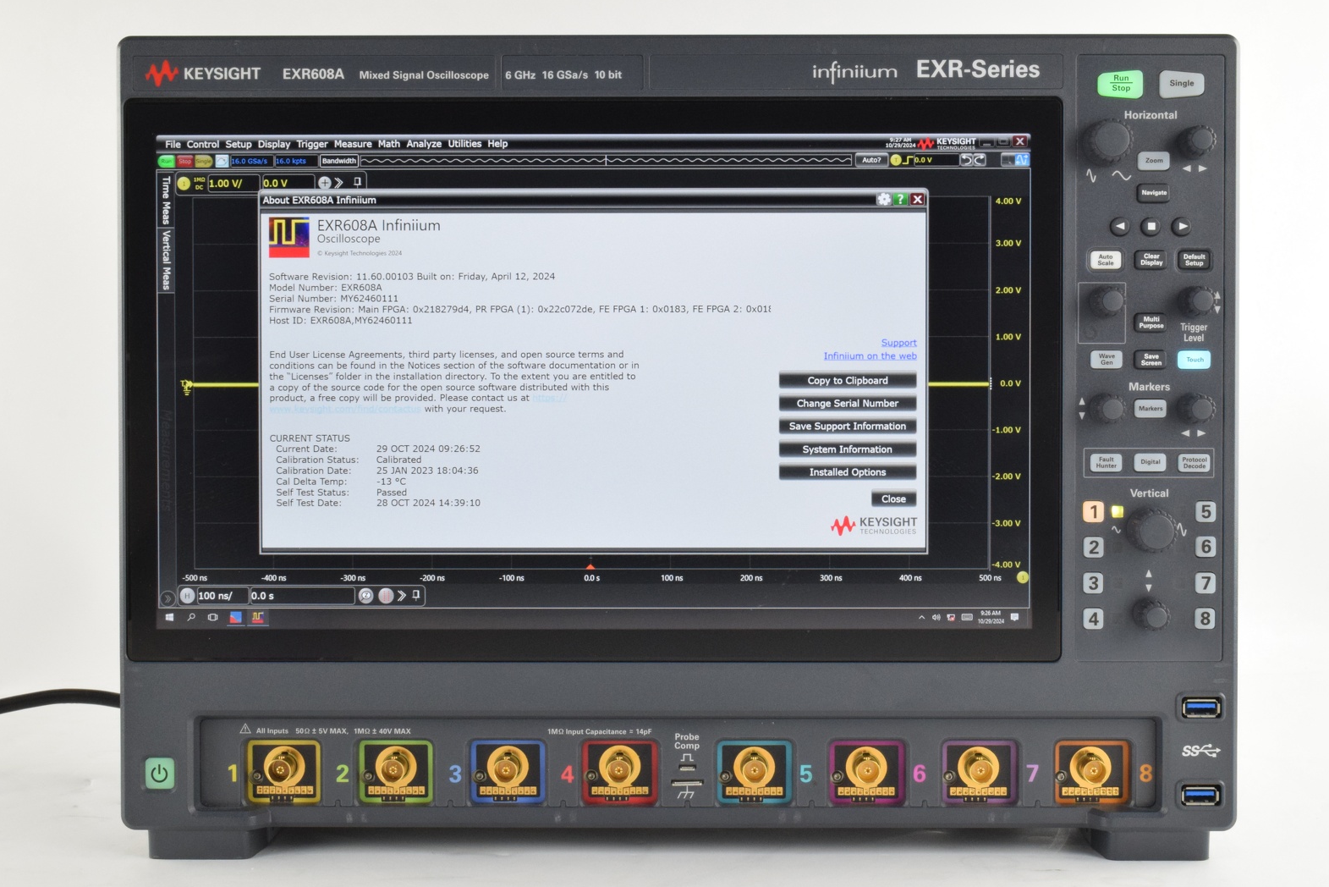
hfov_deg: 36.2
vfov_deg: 24.6
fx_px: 2031
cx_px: 673
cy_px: 440
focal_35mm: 55
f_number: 22
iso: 1600
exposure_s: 1/30
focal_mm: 36
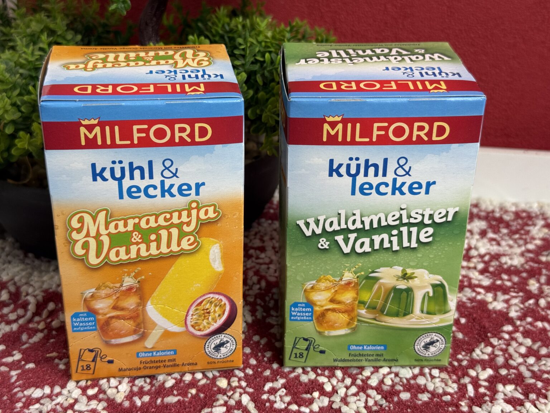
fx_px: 763
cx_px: 275
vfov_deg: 30.3
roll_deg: +0.2
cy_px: 206
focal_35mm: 48
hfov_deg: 39.7
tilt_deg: -26.1
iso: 64
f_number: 1.78
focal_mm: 6.76
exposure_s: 1/50
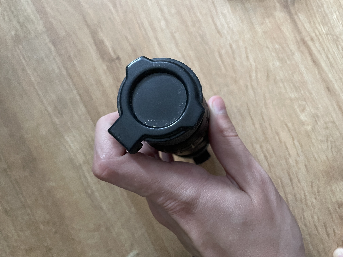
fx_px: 258
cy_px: 128
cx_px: 172
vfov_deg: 53.1
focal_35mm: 26
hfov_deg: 67.3
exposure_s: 1/43
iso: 500
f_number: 1.6
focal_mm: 4.2
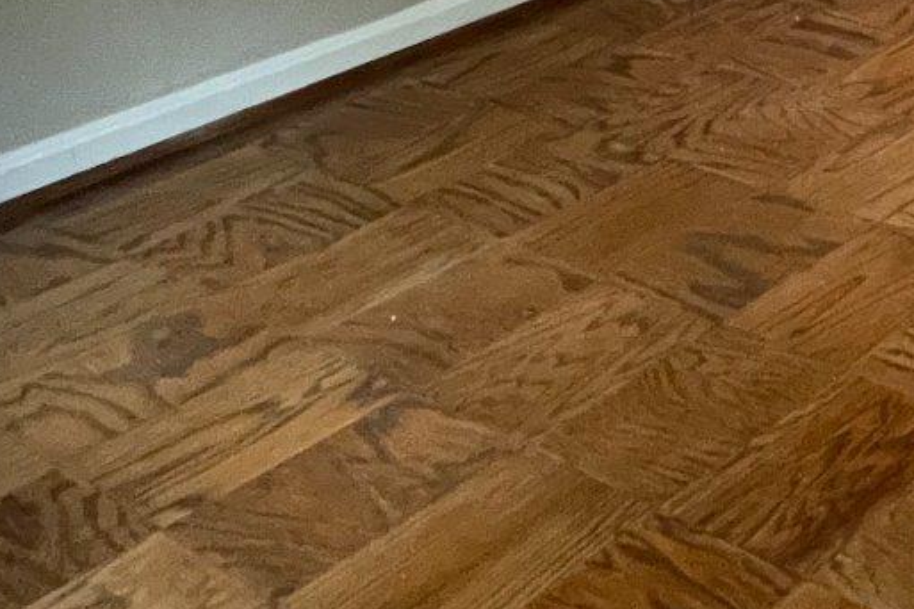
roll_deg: +1.6
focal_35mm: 54
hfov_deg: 23.1
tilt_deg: -14.4
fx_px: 1371
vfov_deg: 21.5
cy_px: -269
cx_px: 1584
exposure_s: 1/40
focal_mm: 1.57
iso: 640
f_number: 1.8
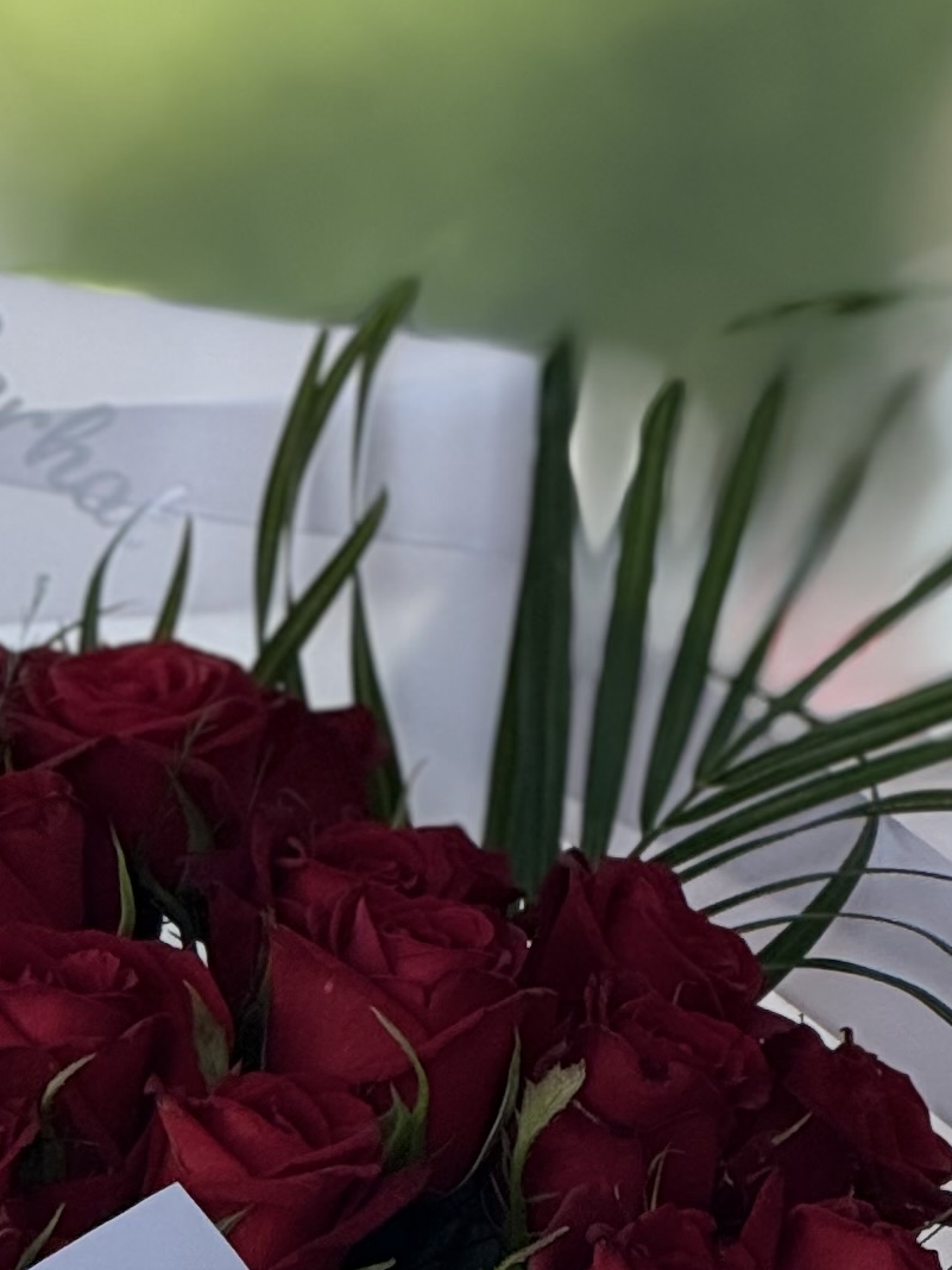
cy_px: 2123
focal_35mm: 453
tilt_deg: -3.3
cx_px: -227
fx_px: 16611
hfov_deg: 3.3
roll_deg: -1.5
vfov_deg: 4.3
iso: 64
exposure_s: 1/296
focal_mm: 15.66
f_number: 2.8
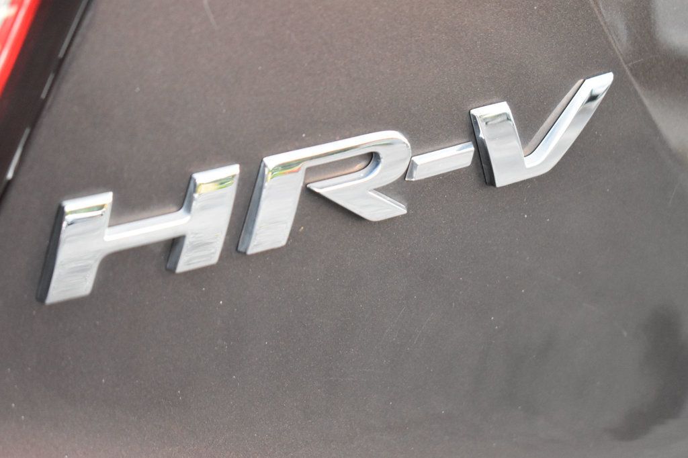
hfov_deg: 28.1
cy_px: 229
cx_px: 344
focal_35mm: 72
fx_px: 1375
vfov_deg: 18.9
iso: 3200
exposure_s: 1/40
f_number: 5.3
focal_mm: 48
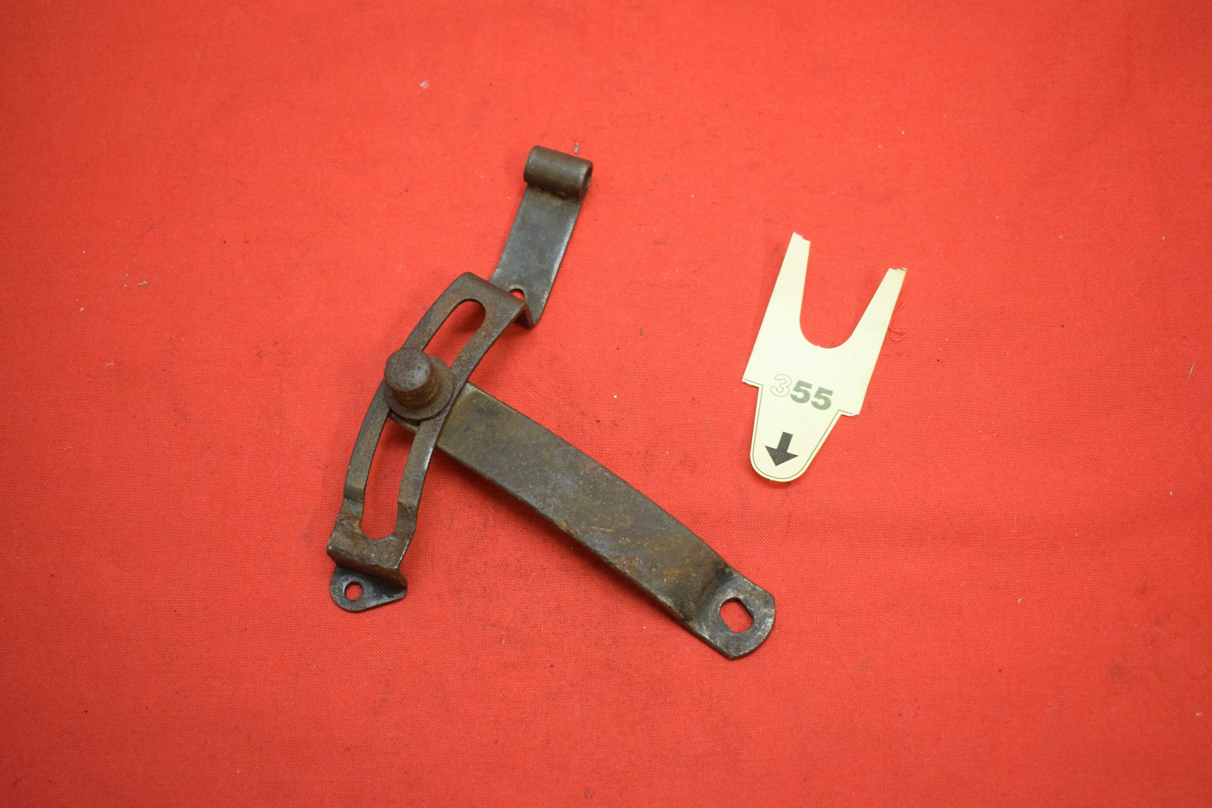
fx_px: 1566
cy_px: 404
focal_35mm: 46
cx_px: 606
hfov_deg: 42.3
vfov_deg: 29.0
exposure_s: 1/100
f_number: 5
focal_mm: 31
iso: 2000
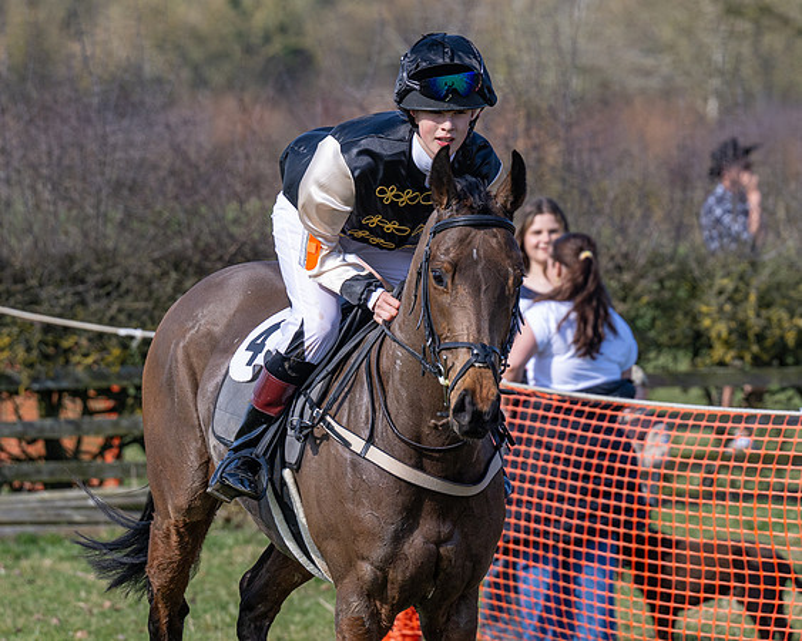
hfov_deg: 5.7
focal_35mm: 342
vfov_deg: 4.5
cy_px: 247
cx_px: 470
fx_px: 8114
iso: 200
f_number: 5
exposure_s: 1/1000
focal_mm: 165
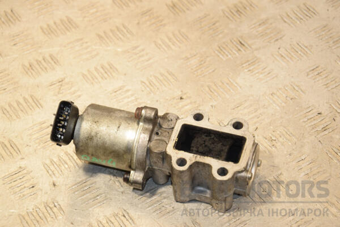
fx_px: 822
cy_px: 114
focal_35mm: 87
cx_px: 170
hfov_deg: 23.4
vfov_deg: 15.7
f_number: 6.3
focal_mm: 58
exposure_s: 1/200
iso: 800
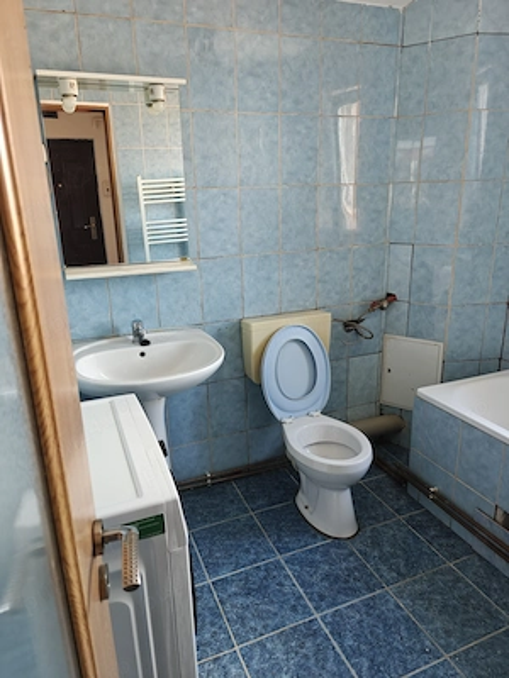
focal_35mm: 23
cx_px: 254
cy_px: 339
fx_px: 451
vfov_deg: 73.9
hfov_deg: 58.9
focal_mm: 6.06
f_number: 1.6
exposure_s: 1/100
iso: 500
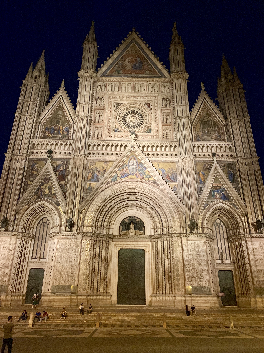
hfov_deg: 53.1
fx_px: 264
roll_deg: +0.1
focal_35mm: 26
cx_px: 132
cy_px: 176
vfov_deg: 67.3
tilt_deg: +25.1
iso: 640
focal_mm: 4.25
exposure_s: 1/25
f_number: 1.8
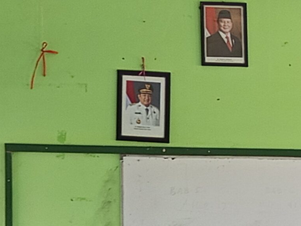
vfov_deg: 8.8
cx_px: 381
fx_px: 1453
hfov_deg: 11.5
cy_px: 258
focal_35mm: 167
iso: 196
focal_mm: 5.24
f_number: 1.7
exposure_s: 1/60
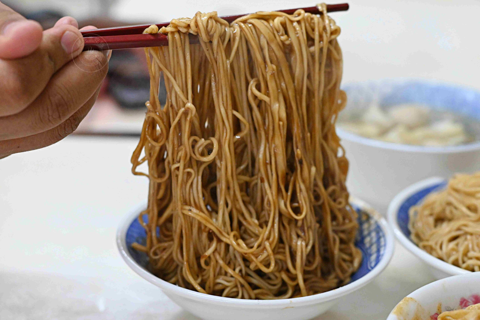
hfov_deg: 27.0
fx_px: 1000
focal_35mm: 75
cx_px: 240
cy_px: 160
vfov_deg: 18.2
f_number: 3.2
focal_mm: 50
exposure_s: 1/200
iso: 3200
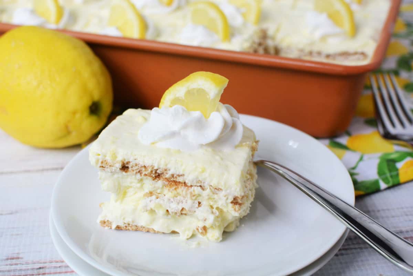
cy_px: 138
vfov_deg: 25.8
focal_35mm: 52
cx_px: 206
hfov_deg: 37.9
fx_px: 602
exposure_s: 1/100
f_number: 5
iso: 400
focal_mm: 35
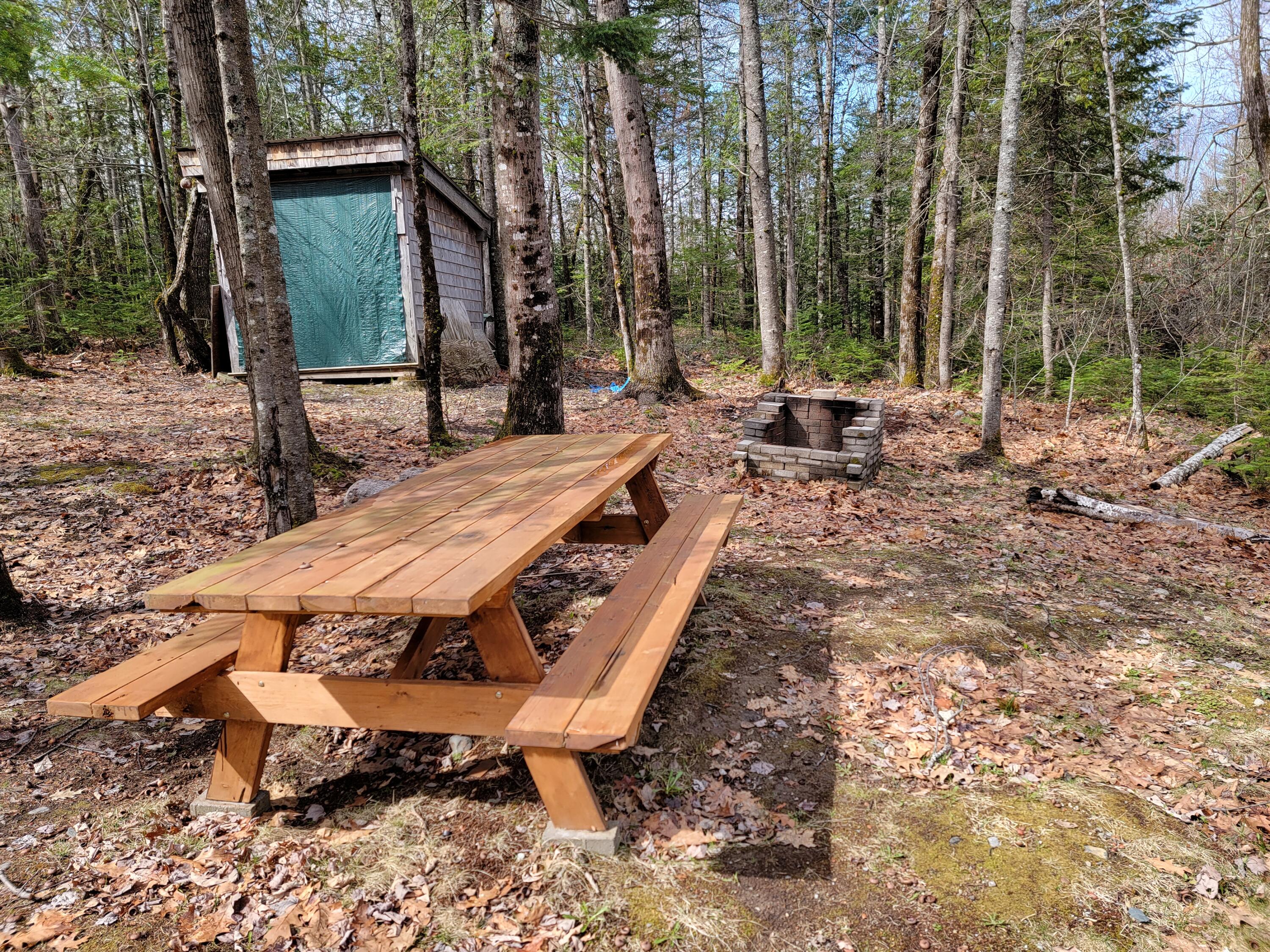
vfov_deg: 56.8
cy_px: 476
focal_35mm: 24
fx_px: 881
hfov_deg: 71.6
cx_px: 635
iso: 16
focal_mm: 6.7
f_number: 1.8
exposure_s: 1/238
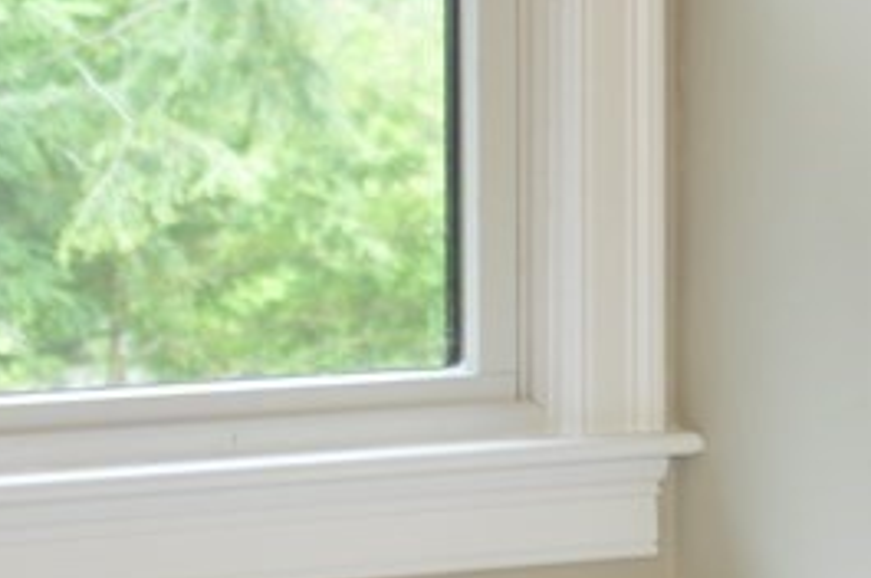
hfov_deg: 10.1
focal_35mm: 203
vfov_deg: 6.7
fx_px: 4904
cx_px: 894
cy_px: 447
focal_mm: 35
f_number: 2.5
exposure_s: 1/160
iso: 200
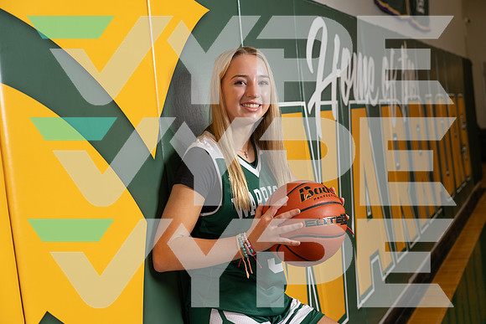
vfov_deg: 28.1
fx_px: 648
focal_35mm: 48
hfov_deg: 41.1
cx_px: 243
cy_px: 162
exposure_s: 1/250
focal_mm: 48
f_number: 4
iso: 250
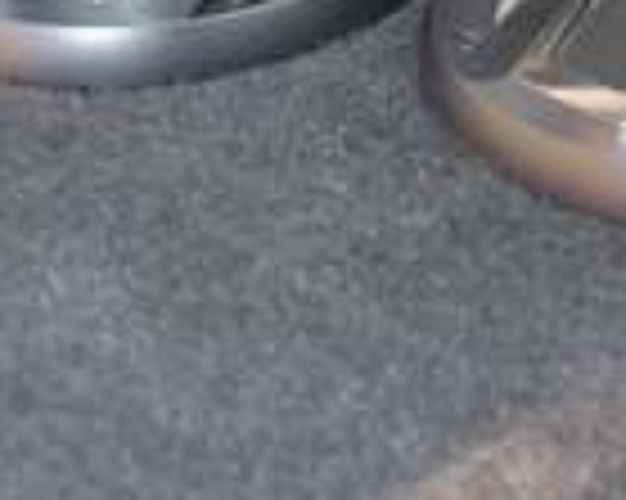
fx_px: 2481
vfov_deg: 11.1
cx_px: 176
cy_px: -257
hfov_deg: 14.3
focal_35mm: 134
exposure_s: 1/125
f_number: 4
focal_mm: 20
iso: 220
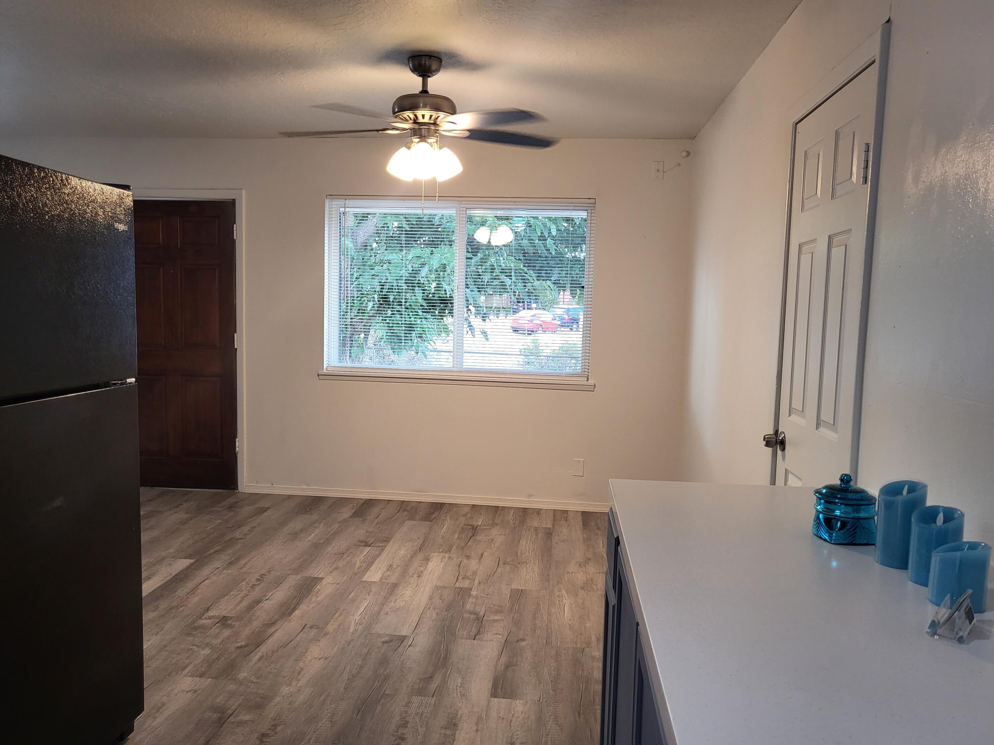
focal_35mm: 26
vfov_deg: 53.1
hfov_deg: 67.3
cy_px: 372
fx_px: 747
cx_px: 497
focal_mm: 4.25
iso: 200
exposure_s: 1/60
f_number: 1.8
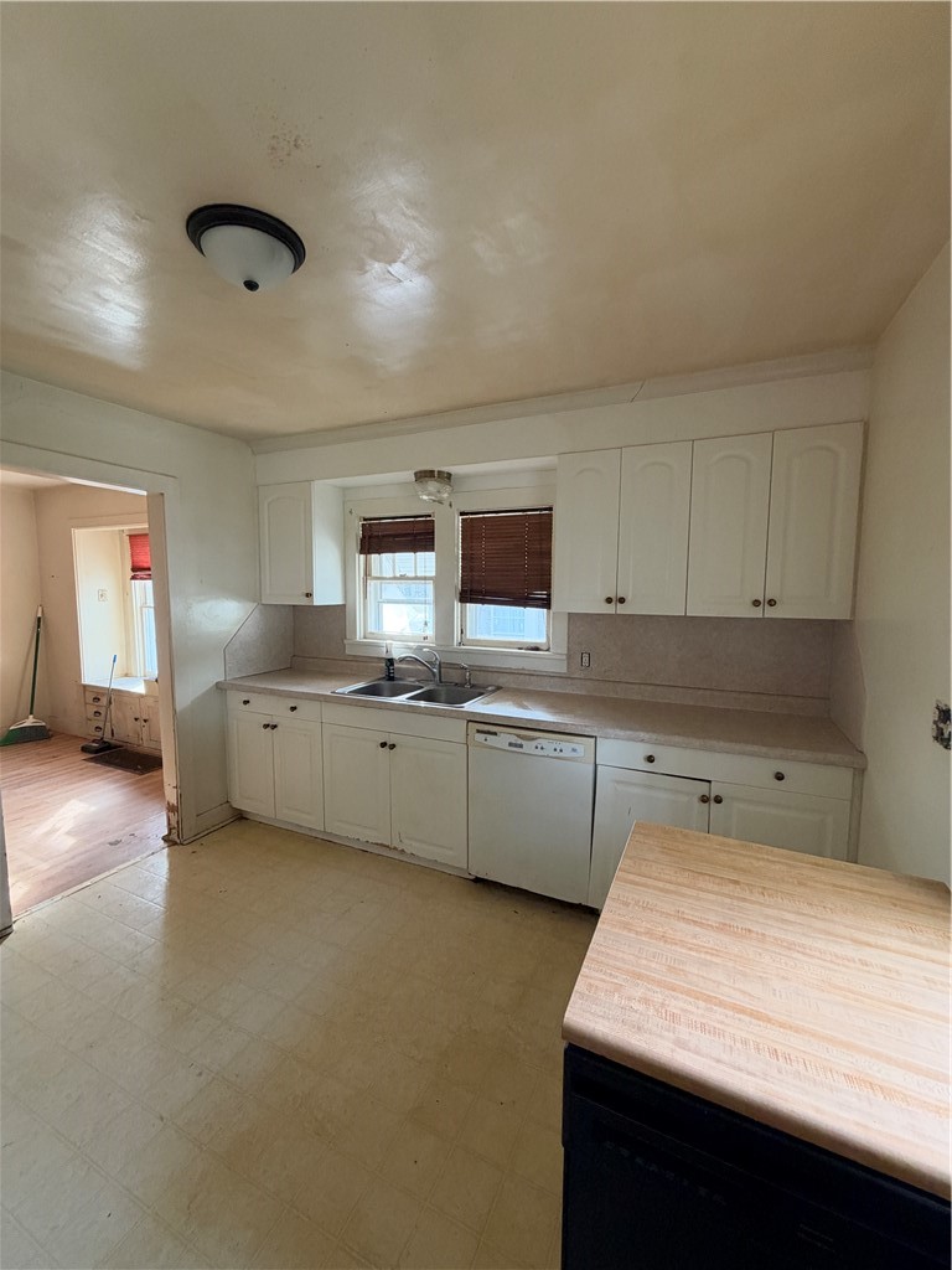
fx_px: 513
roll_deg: +0.0
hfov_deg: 85.7
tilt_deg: -6.1
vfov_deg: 102.1
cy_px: 635
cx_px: 476
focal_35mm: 14
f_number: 2.2
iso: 320
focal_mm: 2.22
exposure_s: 1/60
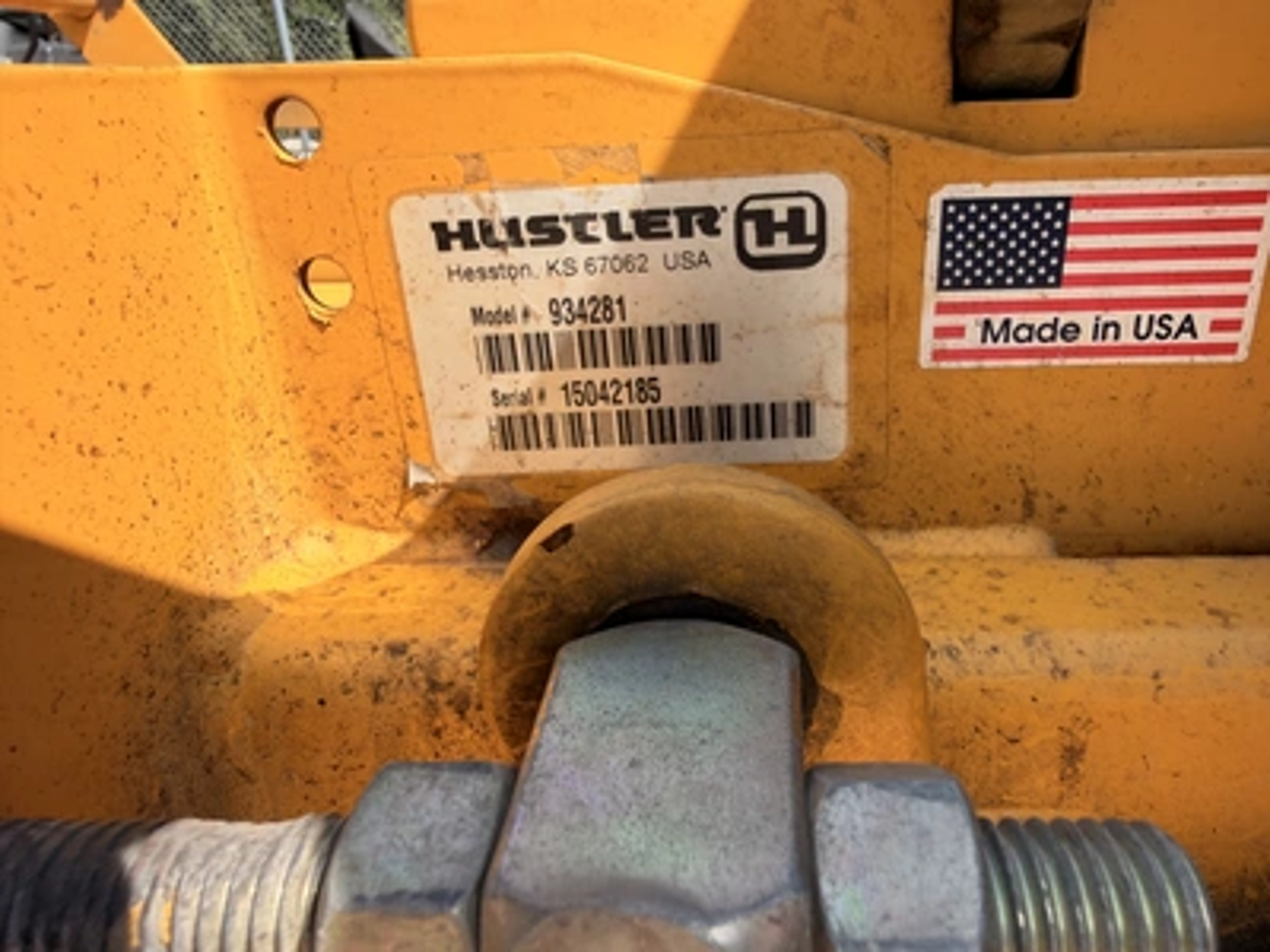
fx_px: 881
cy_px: 476
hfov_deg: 71.6
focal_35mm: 24
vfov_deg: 56.8
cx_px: 635
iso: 40
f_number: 2.2
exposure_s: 1/646
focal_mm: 2.22
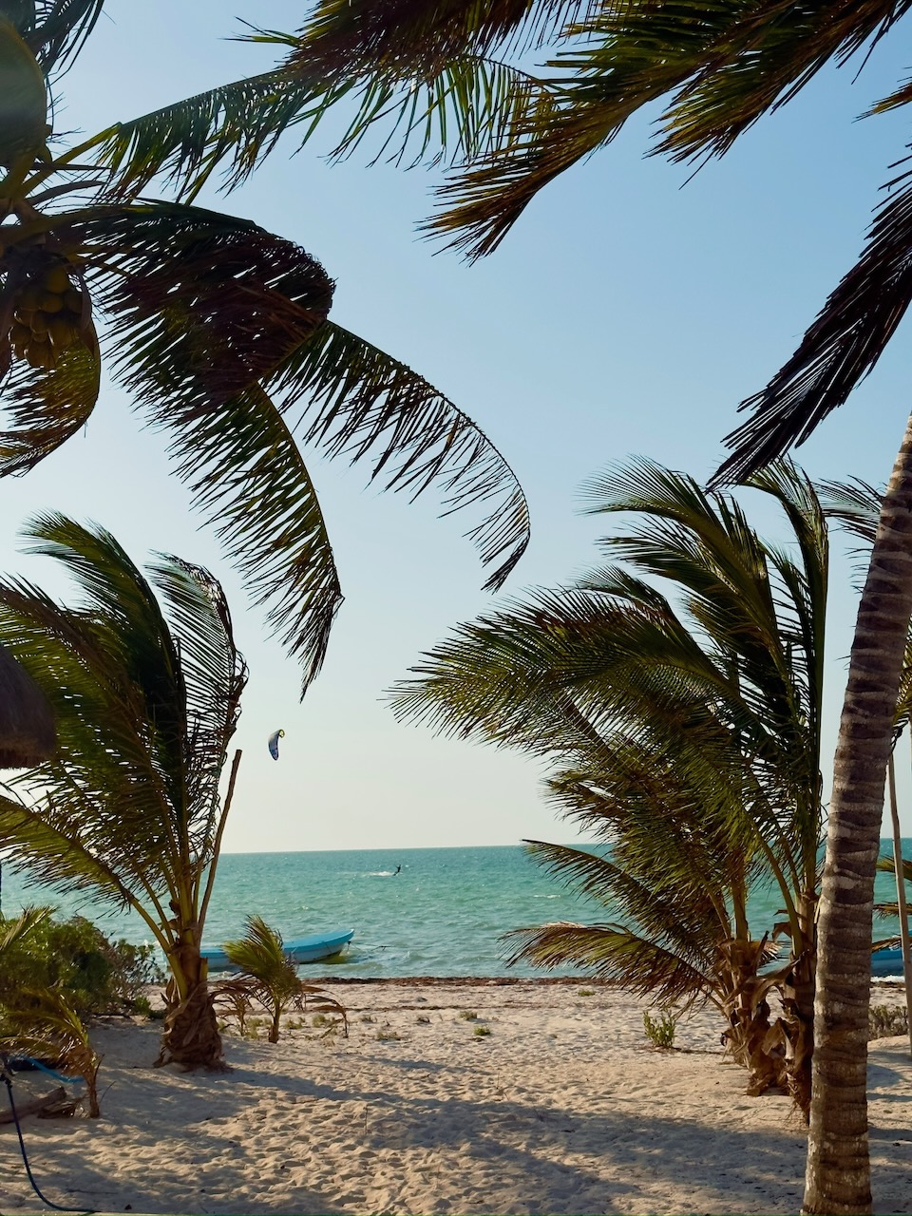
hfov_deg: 30.3
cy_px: 608
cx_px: 456
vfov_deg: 39.7
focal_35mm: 48
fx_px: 1686
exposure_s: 1/7634
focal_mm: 6.86
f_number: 1.78
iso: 64
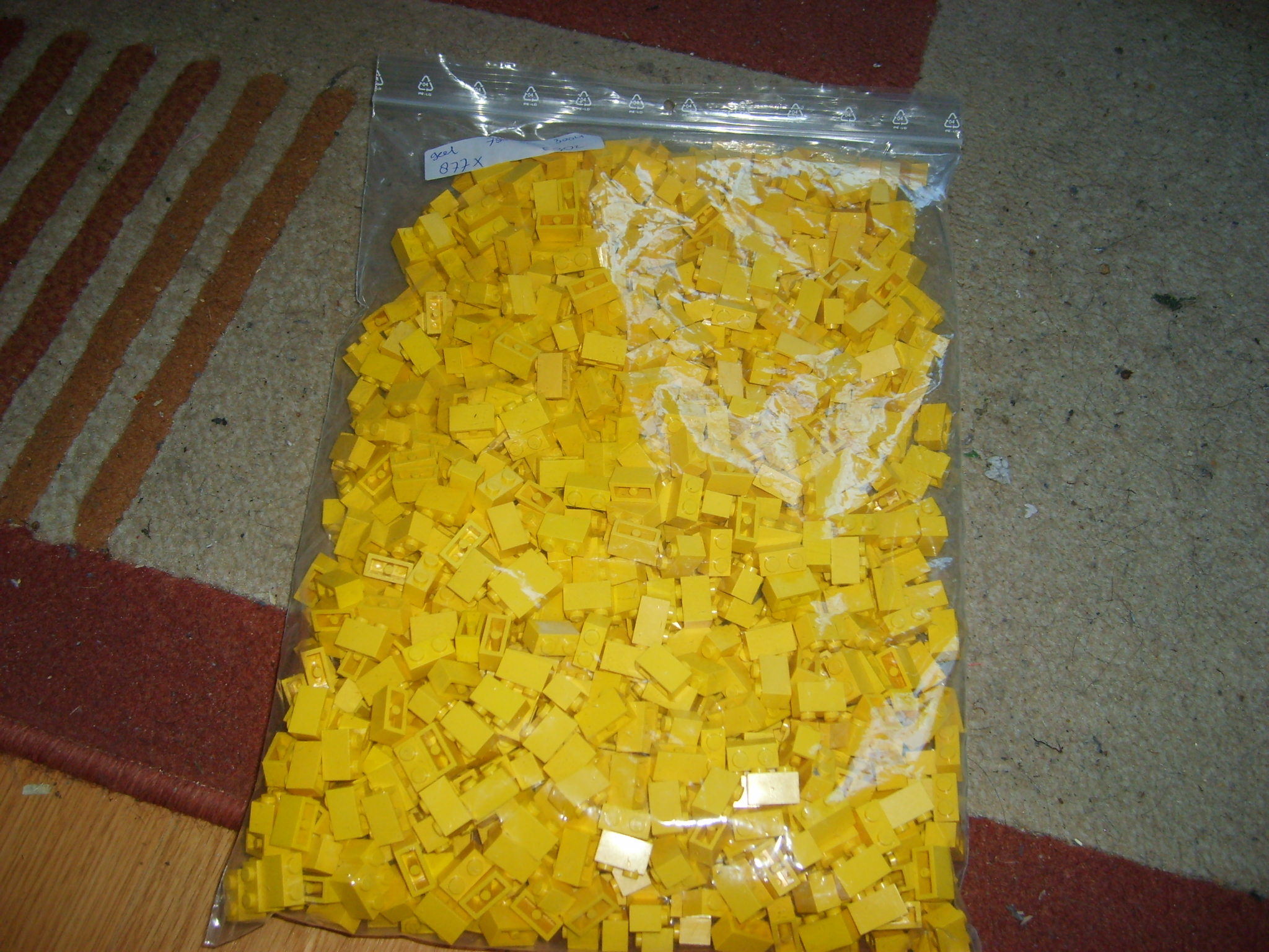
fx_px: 1283
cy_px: 476
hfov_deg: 52.6
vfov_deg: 40.7
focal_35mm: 35
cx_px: 634
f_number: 2.8
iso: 100
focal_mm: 5.8
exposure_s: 1/45
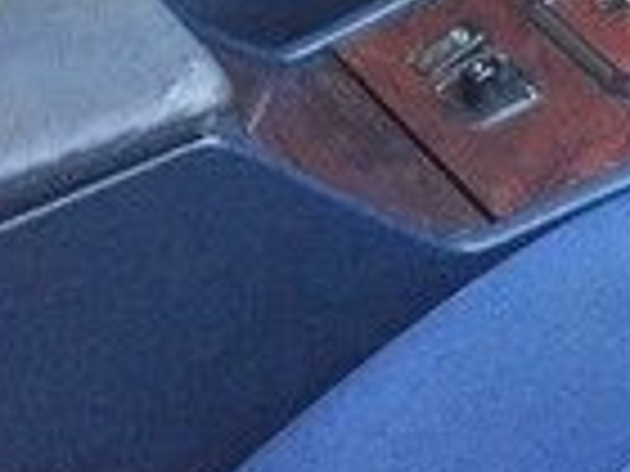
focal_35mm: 137
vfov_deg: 10.4
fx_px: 2493
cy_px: -258
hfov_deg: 13.2
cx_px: 1062
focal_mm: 4.15
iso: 250
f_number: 2.2
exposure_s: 1/25
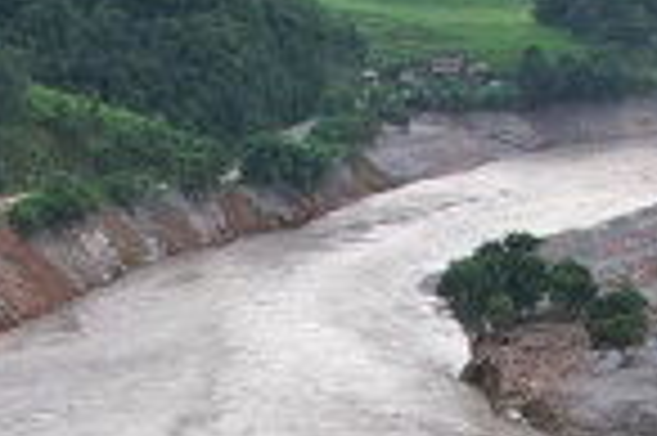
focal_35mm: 151
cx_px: 122
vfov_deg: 8.1
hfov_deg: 13.5
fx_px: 2753
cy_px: 1151
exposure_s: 1/200
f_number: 2.8
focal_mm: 8.4
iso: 100
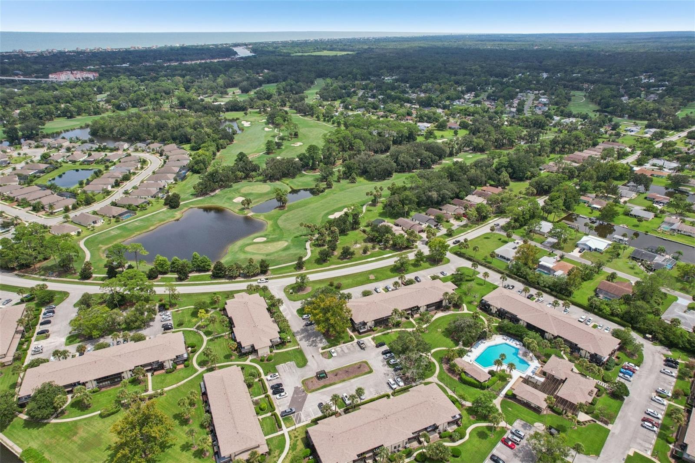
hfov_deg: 78.6
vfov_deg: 57.2
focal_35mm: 22
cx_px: 348
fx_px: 425
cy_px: 232
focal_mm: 8.38
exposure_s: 1/2000
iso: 120
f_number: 2.8
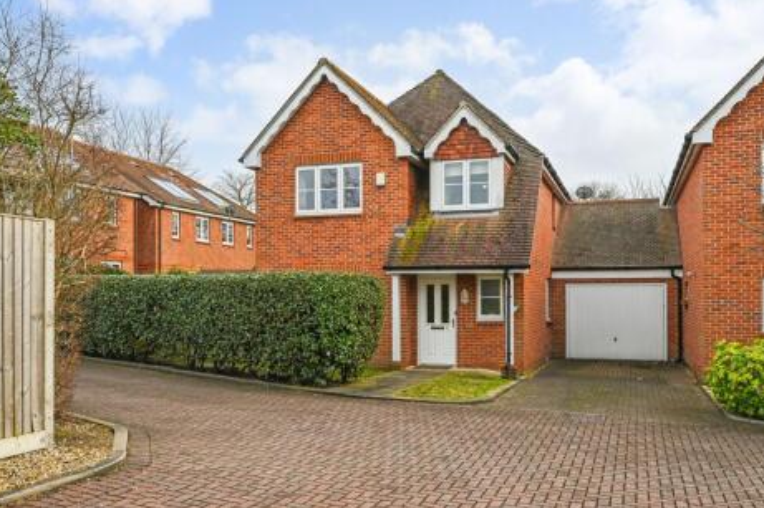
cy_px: 249
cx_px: 389
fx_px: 658
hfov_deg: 60.3
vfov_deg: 42.3
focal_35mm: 31
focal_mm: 30
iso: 400
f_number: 8
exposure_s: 1/320
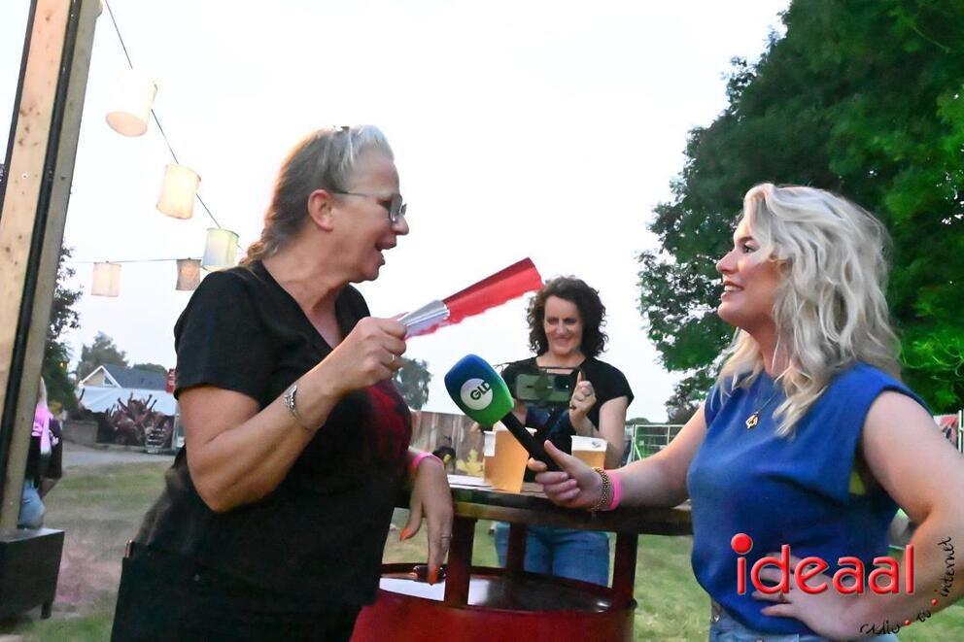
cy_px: 321
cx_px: 482
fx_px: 910
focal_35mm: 34
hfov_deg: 55.8
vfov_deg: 38.9
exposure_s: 1/400
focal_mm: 23
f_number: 10
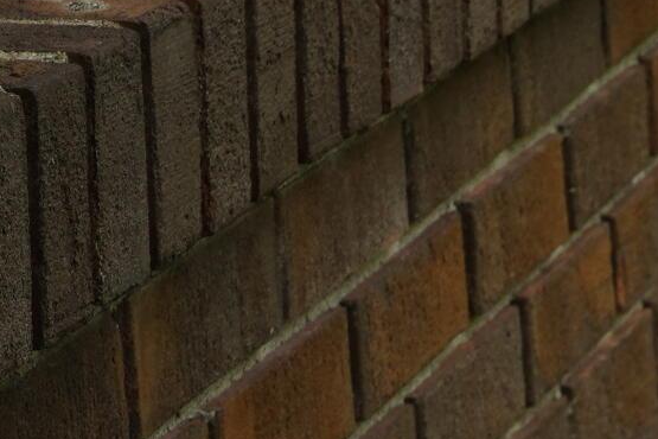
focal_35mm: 284
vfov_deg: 4.8
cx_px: 1665
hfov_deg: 6.8
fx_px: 5185
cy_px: 360
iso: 100
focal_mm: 35
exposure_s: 1/100
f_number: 8
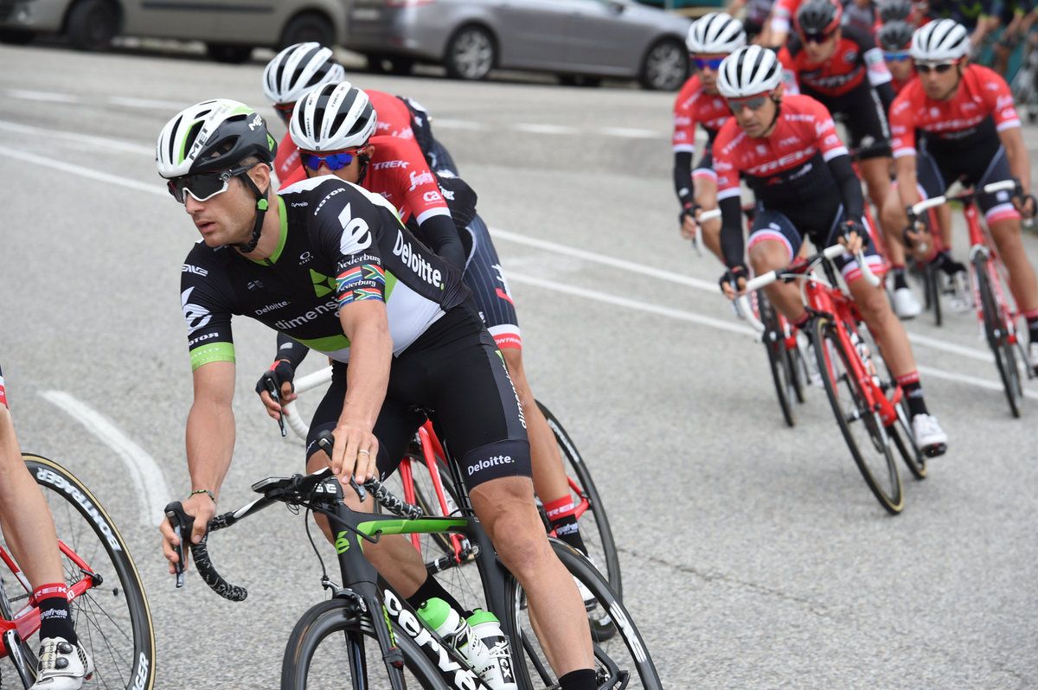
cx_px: 519
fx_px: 4753
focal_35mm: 165
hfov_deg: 12.5
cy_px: 345
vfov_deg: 8.3
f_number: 7.1
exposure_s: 1/800
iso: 1250
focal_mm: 165
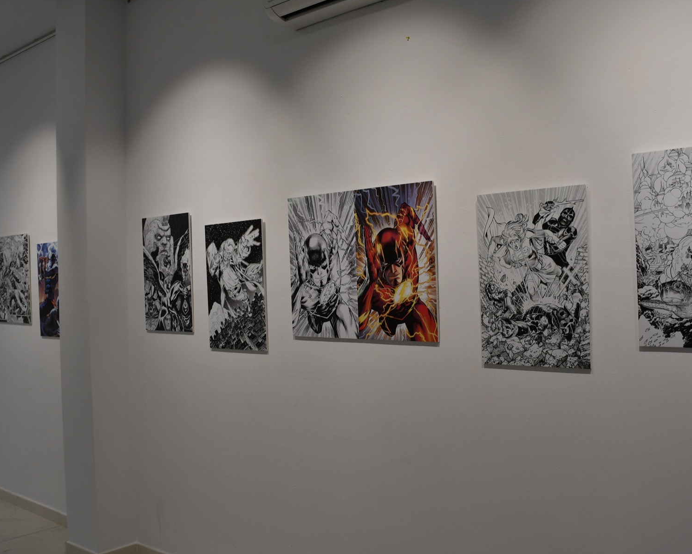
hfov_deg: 52.8
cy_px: 281
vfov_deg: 43.4
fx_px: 696
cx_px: 348
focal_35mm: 34
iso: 200
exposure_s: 1/250
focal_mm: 18
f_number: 5.6
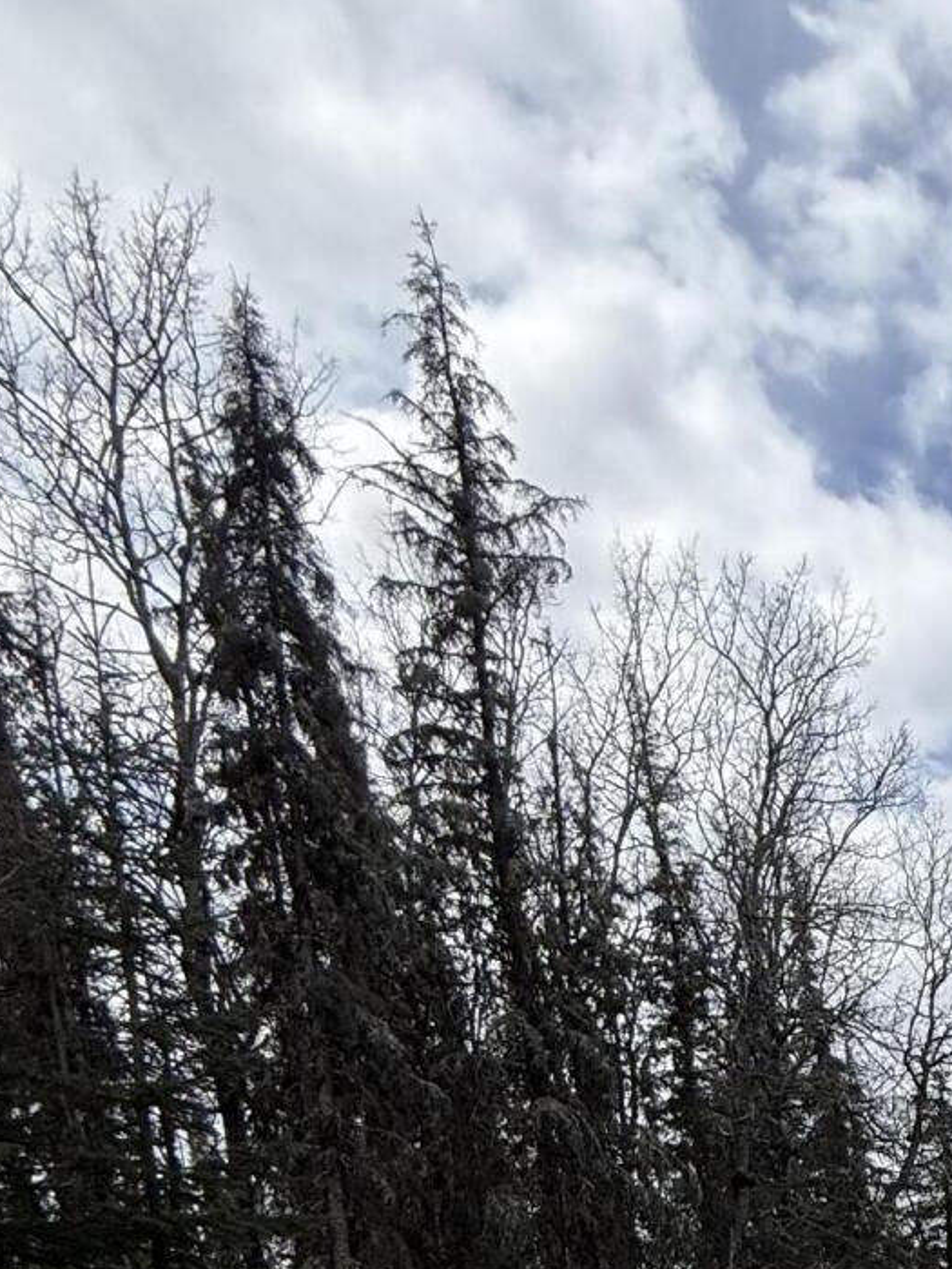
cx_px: 1349
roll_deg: -0.1
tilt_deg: -7.9
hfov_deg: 27.5
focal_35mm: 40
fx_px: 1467
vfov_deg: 32.6
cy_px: 1711
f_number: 2.2
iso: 50
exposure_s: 1/1656
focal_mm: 2.22
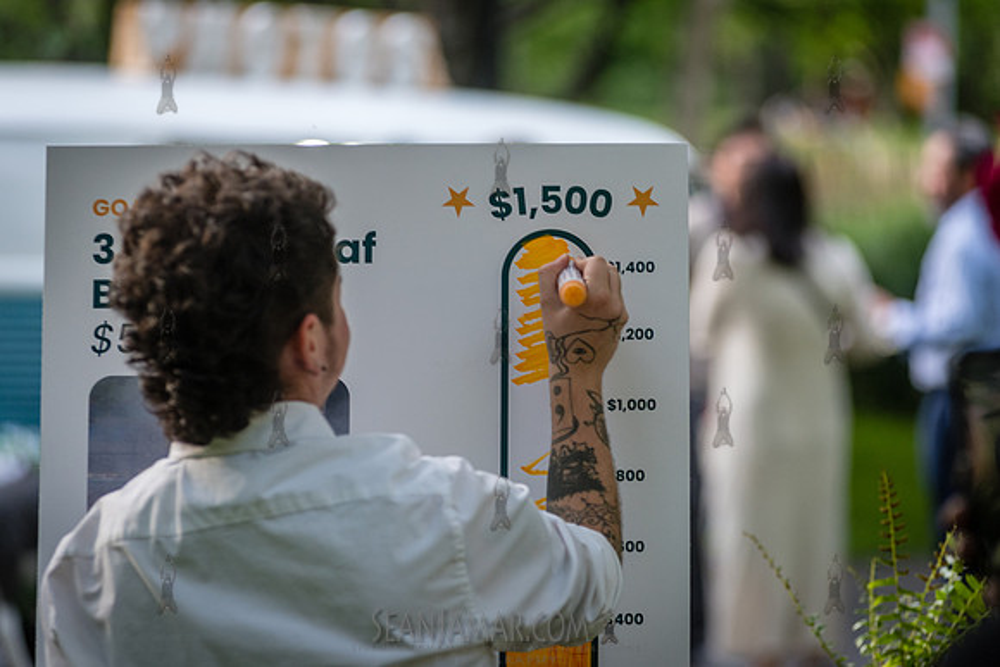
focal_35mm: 175
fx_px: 4852
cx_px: 500
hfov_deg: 11.8
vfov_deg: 7.9
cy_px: 334
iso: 1000
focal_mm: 170
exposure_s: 1/1000
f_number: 4
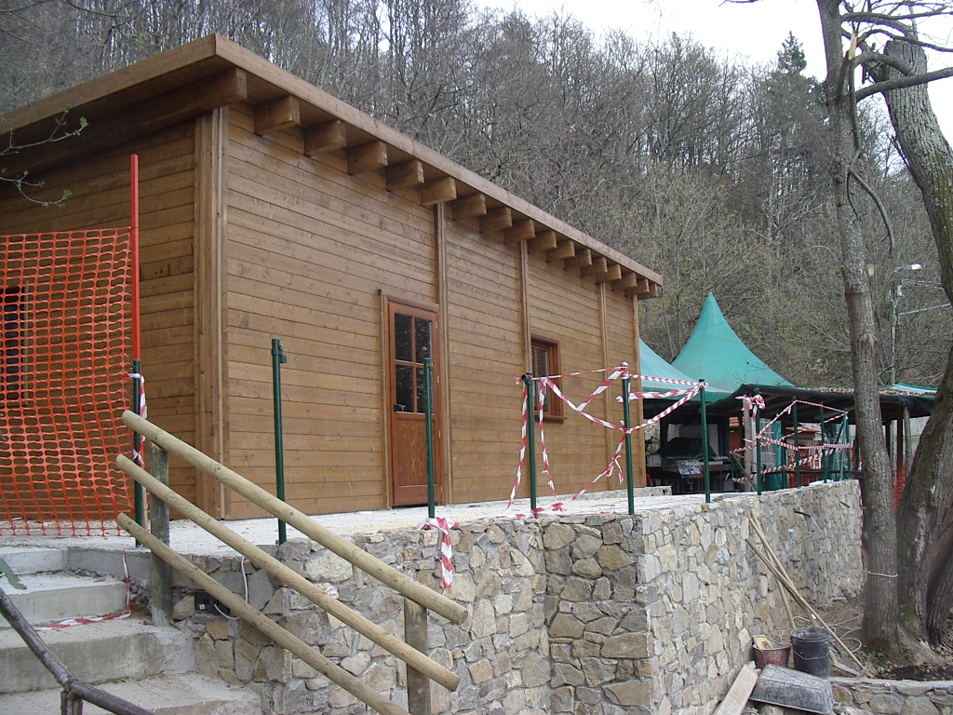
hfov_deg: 49.0
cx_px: 476
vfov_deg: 37.7
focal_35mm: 38
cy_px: 358
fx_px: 1046
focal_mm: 5.8
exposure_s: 1/100
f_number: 4.8
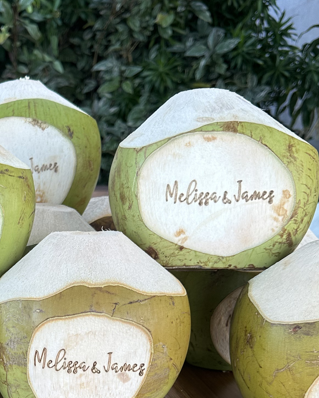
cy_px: 368
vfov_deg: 27.9
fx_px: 767
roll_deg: -0.4
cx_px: -28
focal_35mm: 65
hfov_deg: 22.3
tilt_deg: -16.7
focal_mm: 6.86
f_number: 1.78
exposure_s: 1/292
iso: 80
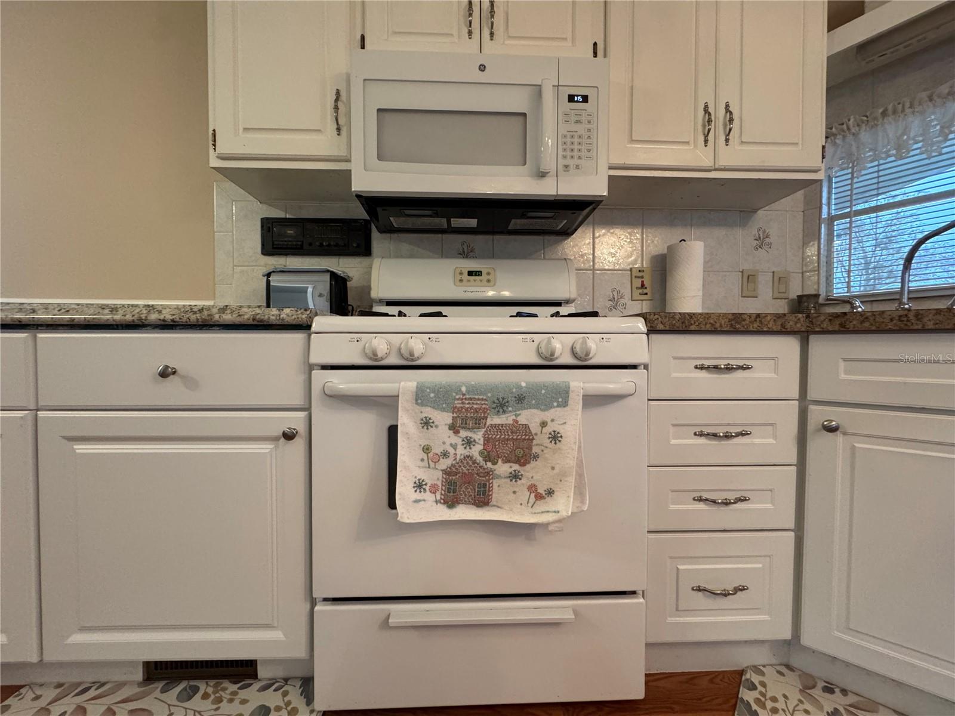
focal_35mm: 14
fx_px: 386
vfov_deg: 85.7
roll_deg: +0.1
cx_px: 478
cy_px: 358
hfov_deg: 102.1
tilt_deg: -2.3
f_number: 2.2
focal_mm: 2.22
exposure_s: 1/60
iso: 500
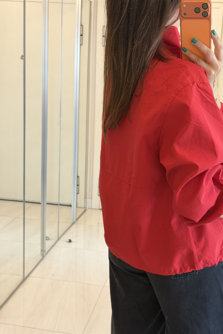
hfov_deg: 27.0
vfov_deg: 39.6
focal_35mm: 50
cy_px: 167
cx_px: 124
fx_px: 465
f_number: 1.78
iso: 250
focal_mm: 6.76
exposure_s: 1/42
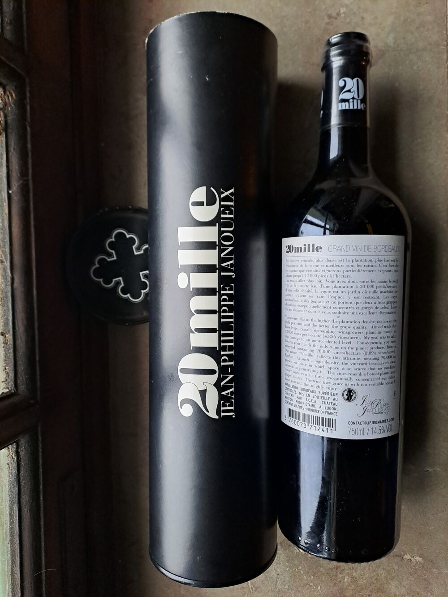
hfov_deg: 54.9
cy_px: 298
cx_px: 224
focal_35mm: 25
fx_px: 431
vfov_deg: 69.4
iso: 200
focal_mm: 4.65
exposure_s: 1/50
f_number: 1.8
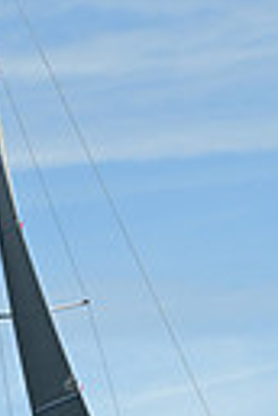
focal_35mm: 368
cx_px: 137
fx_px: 4262
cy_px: 458
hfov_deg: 3.7
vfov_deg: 5.6
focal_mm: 82
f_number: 9
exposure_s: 1/1000
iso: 320
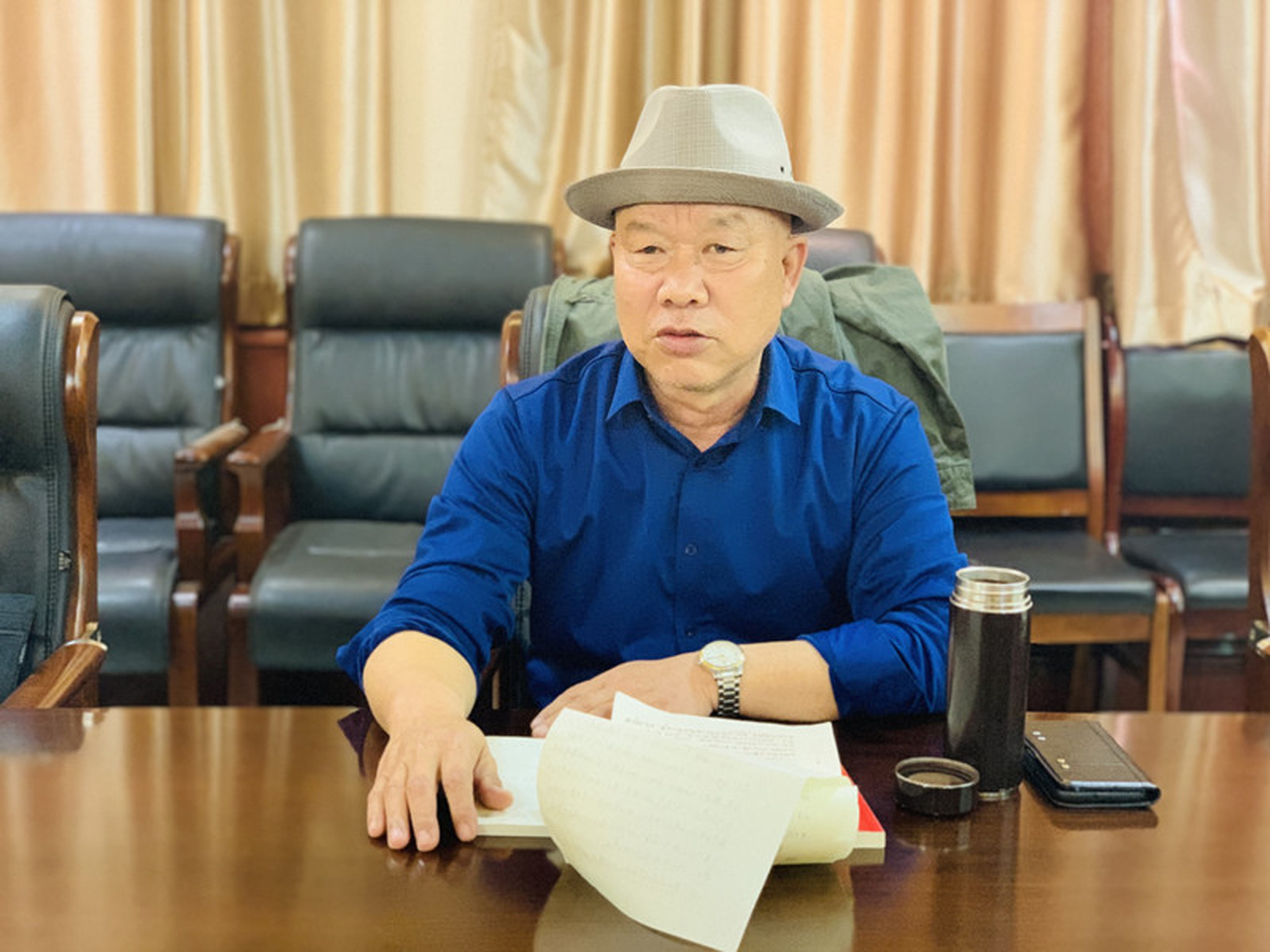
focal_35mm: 52
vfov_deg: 28.0
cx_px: 635
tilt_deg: -9.6
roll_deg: -1.2
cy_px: 476
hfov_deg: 36.8
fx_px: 1908
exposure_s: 1/33
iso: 500
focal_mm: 6
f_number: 2.4
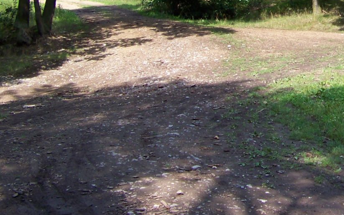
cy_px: -57
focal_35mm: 95
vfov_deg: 13.3
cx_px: 381
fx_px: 890
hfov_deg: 20.8
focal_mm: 5.85
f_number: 2.8
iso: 64
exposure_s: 1/400
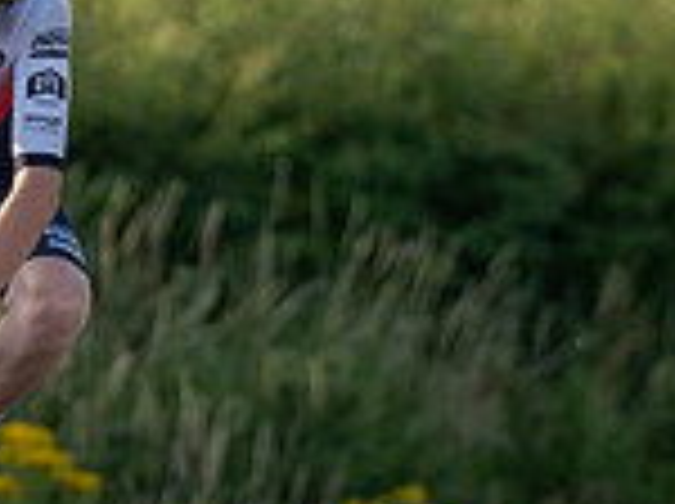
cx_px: -150
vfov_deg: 1.7
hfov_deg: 2.3
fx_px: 17093
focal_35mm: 878
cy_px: 27
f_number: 4
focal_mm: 200
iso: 125
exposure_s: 1/1000
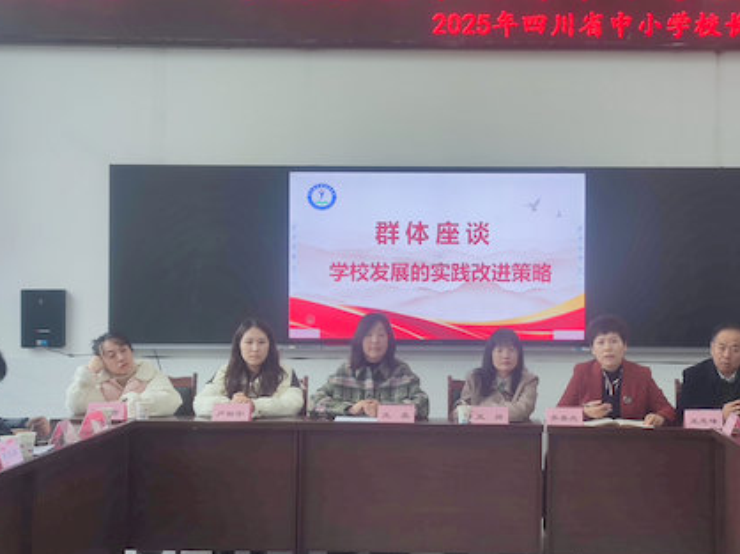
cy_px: 281
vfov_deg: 26.1
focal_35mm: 56
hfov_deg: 34.2
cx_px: 464
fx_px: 1196
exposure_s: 1/100
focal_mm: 6.78
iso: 65
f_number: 1.85
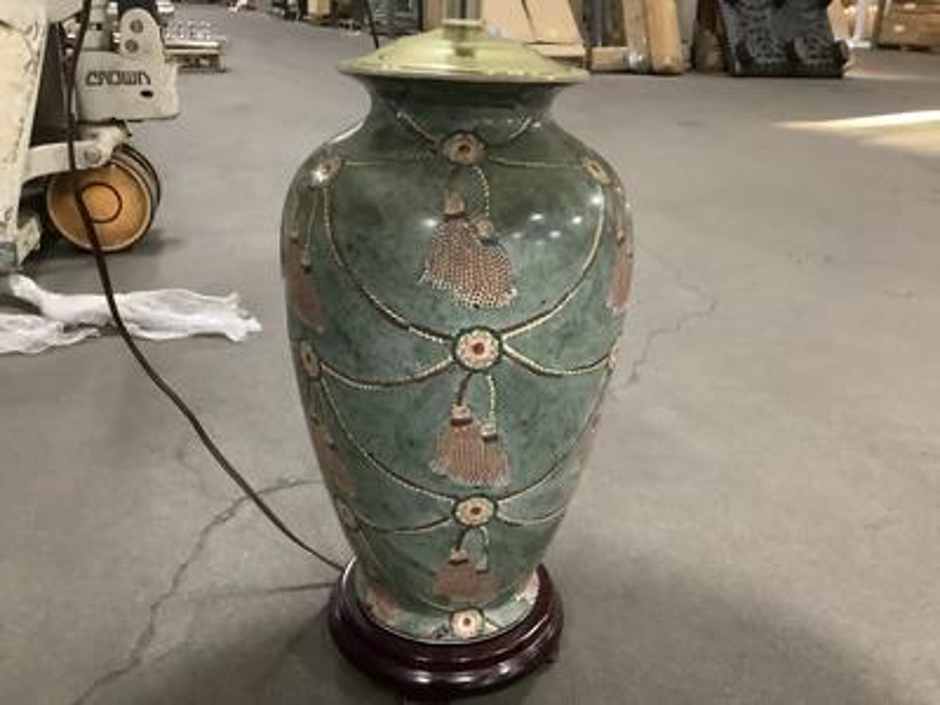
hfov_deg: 58.4
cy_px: 352
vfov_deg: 45.4
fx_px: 842
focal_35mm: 31
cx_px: 470
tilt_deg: -22.3
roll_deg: -2.9
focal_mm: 3.3
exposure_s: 1/30
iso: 500
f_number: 2.4
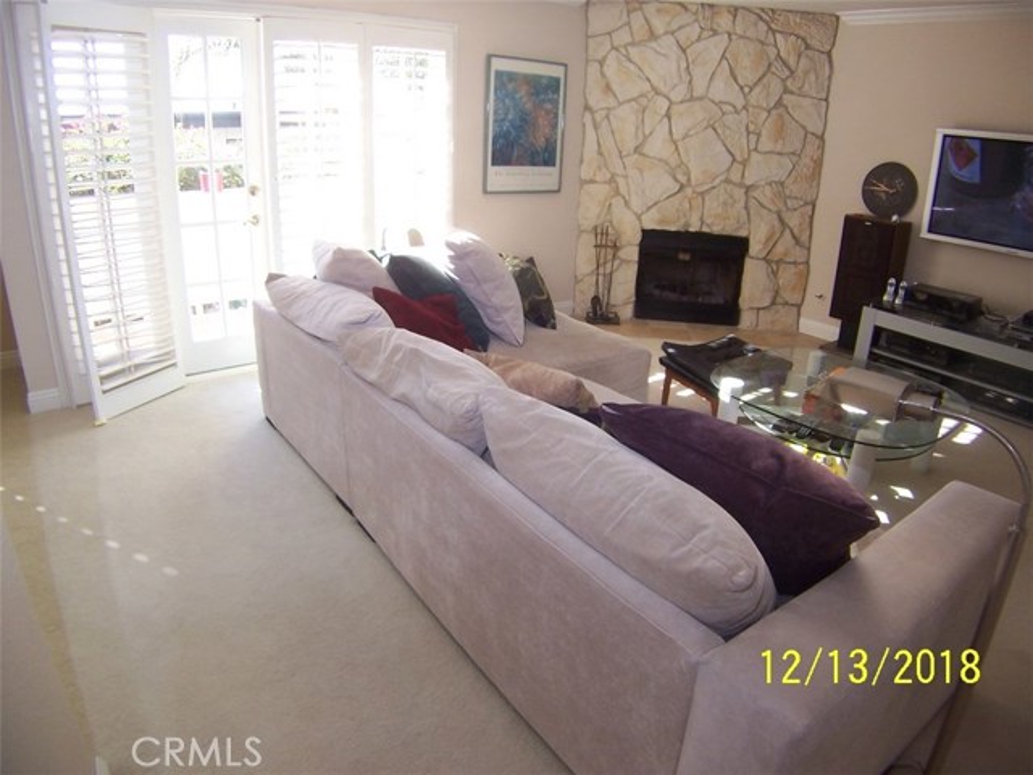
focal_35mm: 33
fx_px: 985
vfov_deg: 42.9
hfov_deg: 55.4
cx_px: 516
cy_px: 388
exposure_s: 1/60
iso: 80
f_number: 2.8
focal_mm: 5.5
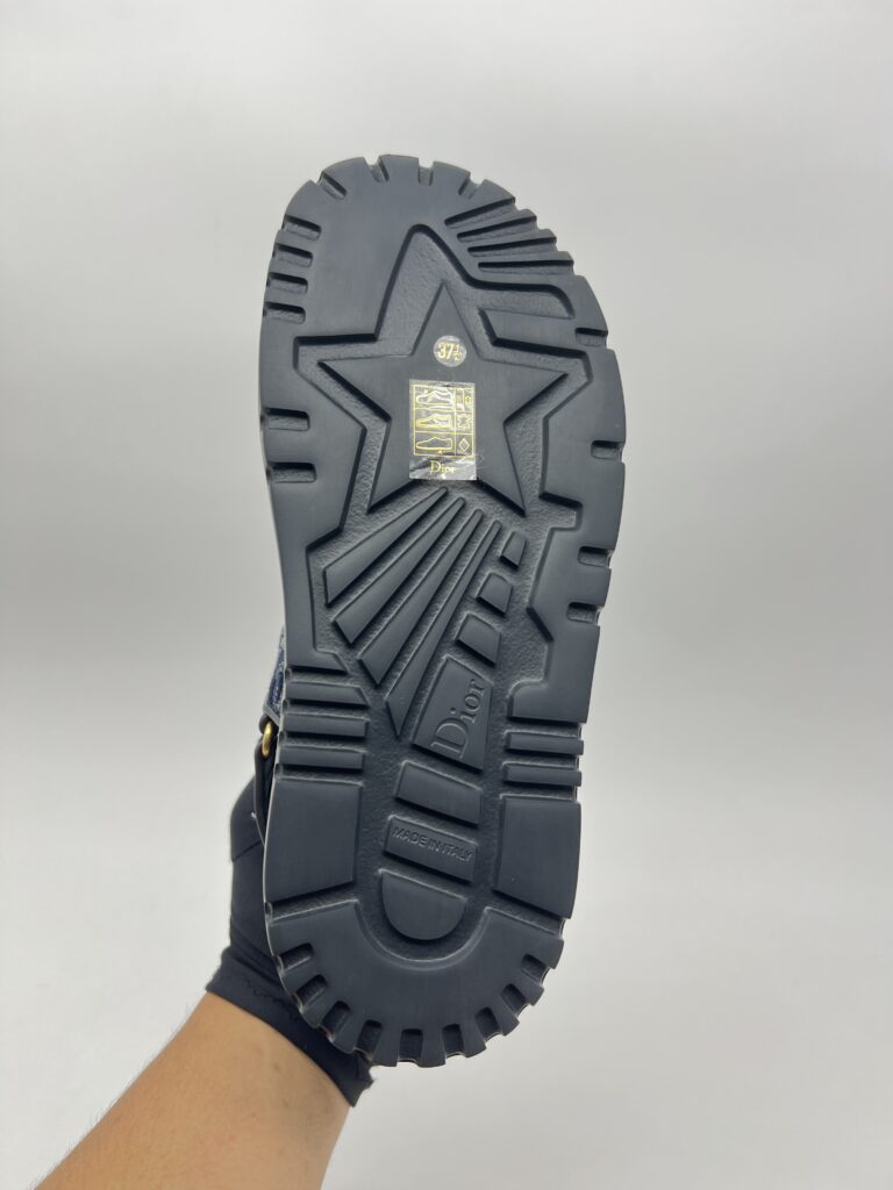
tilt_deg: -22.1
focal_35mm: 26
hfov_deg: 53.1
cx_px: 446
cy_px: 595
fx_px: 894
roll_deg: +0.1
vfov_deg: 67.3
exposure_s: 1/100
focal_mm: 5.7
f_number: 1.5
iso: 40
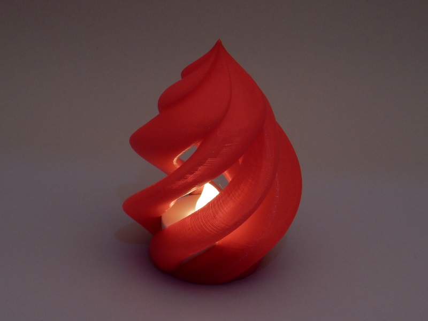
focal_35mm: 117
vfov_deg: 12.7
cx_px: 214
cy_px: 160
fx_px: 1447
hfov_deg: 16.8
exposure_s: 1/5
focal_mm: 20.9
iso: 125
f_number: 5.6
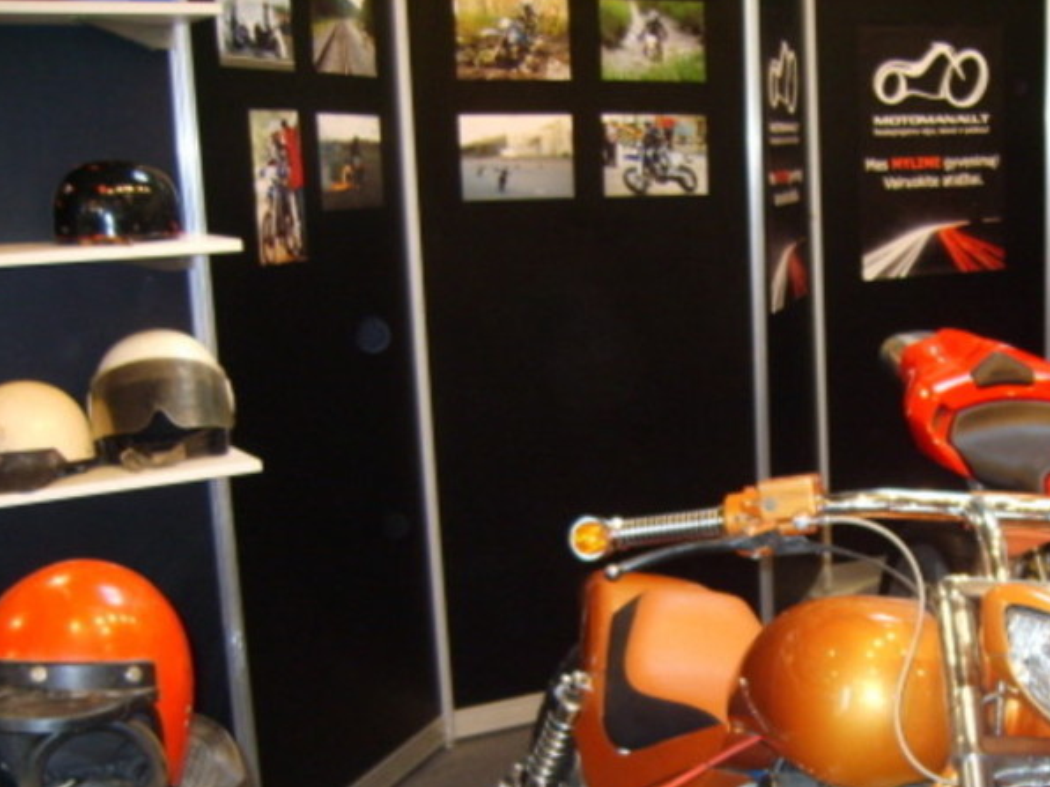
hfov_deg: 32.8
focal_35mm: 57
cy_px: 636
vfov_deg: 25.2
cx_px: 847
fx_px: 1729
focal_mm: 7.4
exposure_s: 1/30
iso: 128
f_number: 2.8
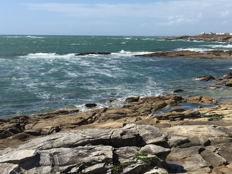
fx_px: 362
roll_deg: -1.2
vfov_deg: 26.5
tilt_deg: +0.5
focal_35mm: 54
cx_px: 144
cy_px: 34
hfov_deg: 35.4
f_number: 2.2
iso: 32
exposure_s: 1/2639
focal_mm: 4.15
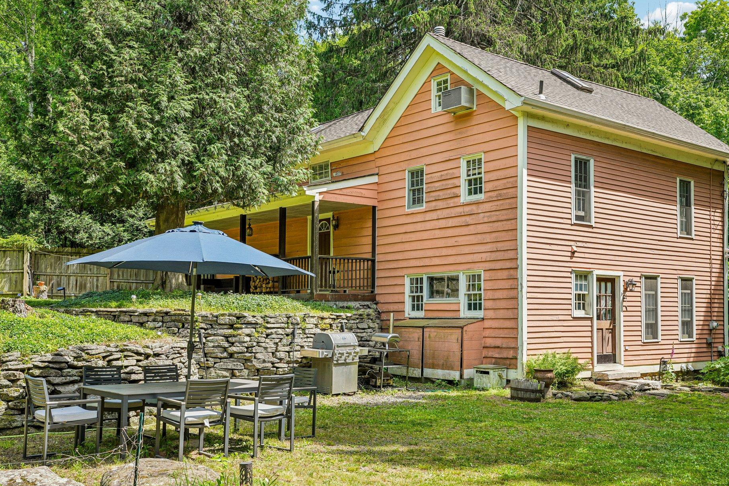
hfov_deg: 50.0
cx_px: 385
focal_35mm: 39
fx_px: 781
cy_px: 265
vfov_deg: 34.5
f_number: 8
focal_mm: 34.5
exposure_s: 1/60
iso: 100
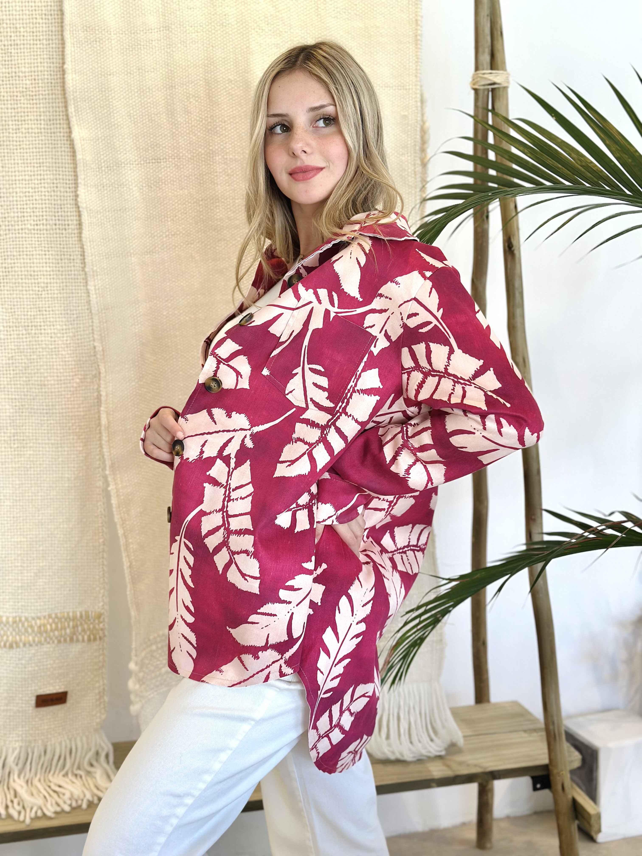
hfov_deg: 30.3
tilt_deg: -8.2
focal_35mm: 48
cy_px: 428
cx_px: 321
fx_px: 1187
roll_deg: -0.2
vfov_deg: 39.7
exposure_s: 1/129
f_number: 1.78
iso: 80
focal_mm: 6.86
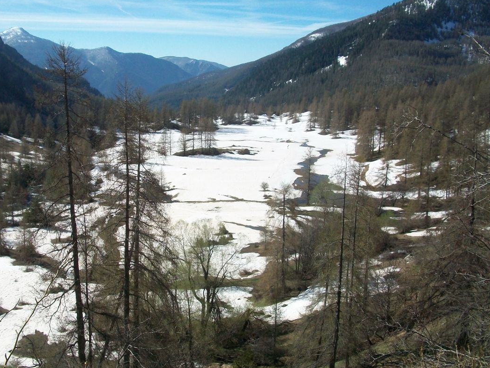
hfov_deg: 47.8
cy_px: 169
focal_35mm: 39
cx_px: 223
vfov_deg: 36.8
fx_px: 552
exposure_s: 1/500
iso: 80
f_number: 5.5
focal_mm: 5.7
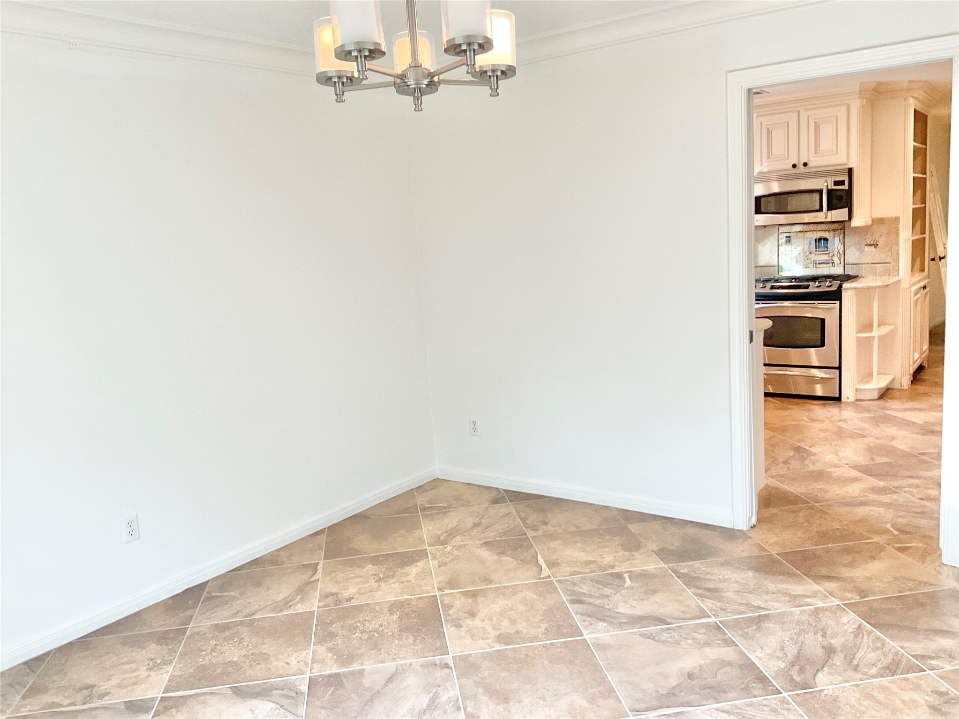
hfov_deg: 61.7
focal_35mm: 29
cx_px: 480
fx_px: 803
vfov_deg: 48.2
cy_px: 360
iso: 64
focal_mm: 3
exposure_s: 1/83
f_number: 1.8
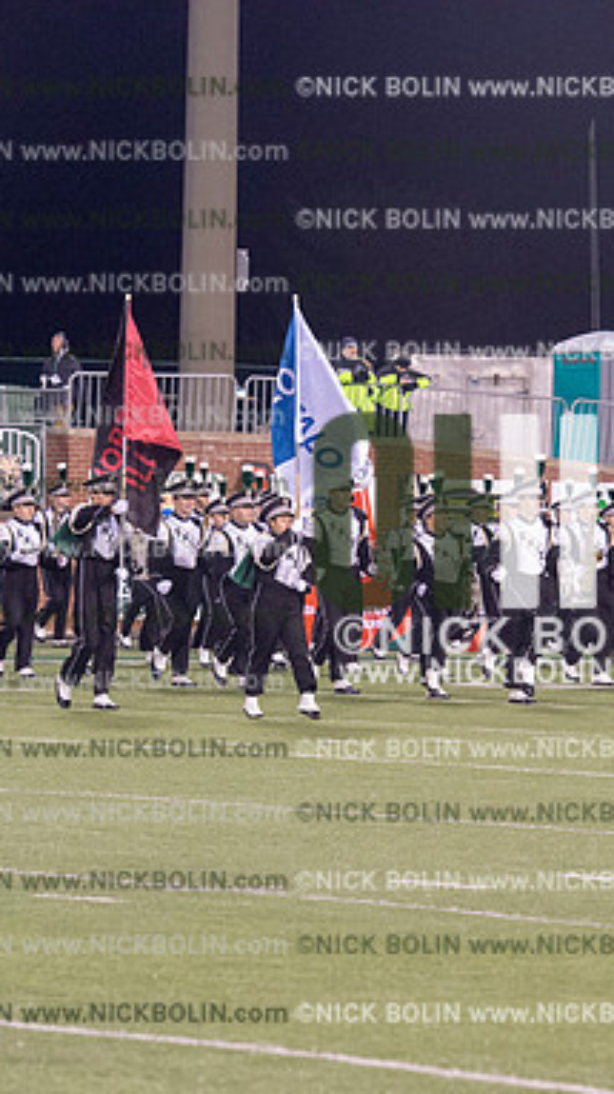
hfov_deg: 5.5
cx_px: 514
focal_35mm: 222
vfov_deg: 9.7
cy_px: 548
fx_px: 6435
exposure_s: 1/400
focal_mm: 140
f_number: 5.6
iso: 6400
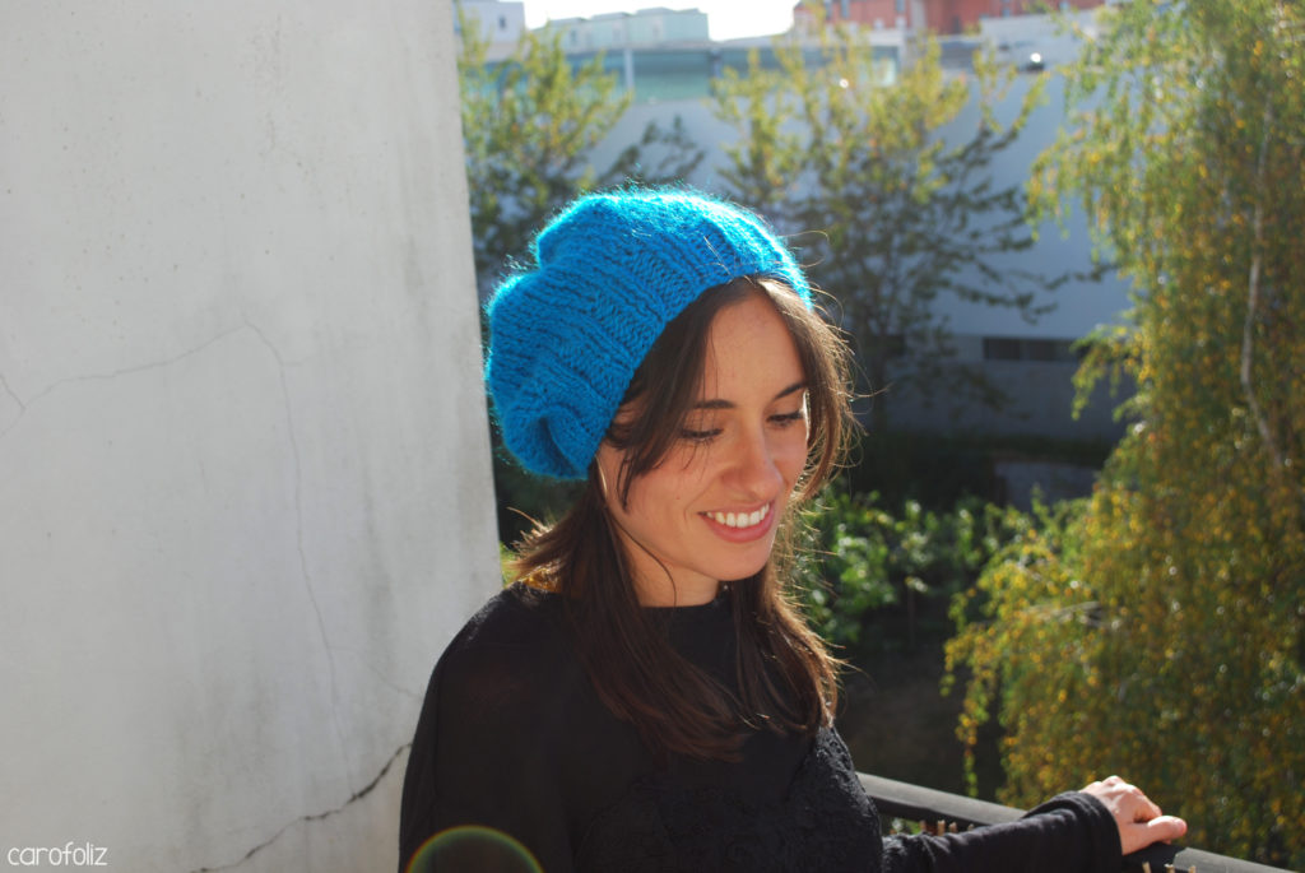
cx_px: 652
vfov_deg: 28.1
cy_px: 436
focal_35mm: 48
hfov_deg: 41.1
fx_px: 1742
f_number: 6.3
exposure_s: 1/160
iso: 100
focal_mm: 32
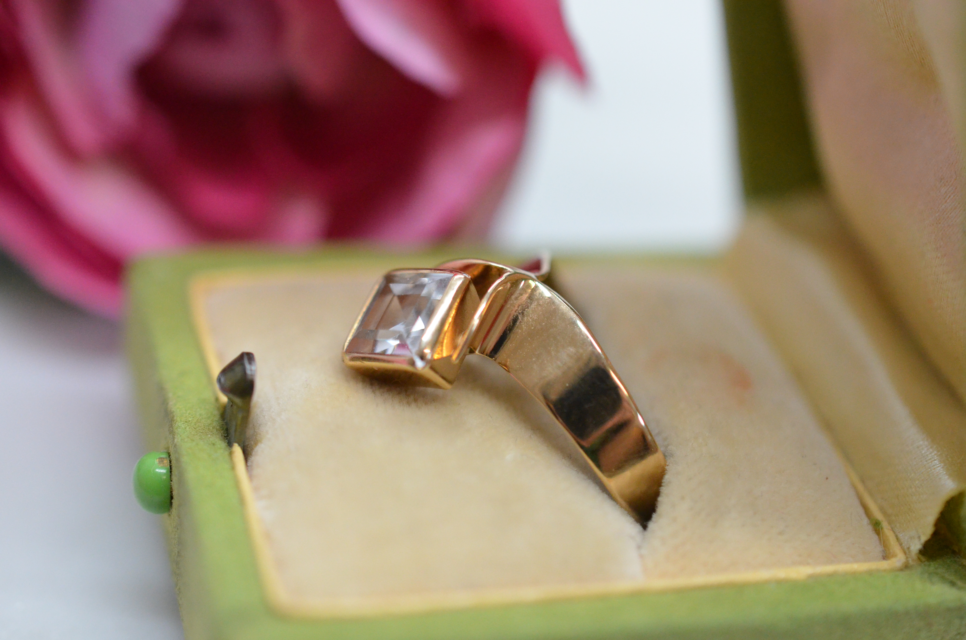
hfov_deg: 33.5
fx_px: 1607
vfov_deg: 22.5
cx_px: 483
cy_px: 320
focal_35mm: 60
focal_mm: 40
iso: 3200
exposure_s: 1/1600
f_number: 4
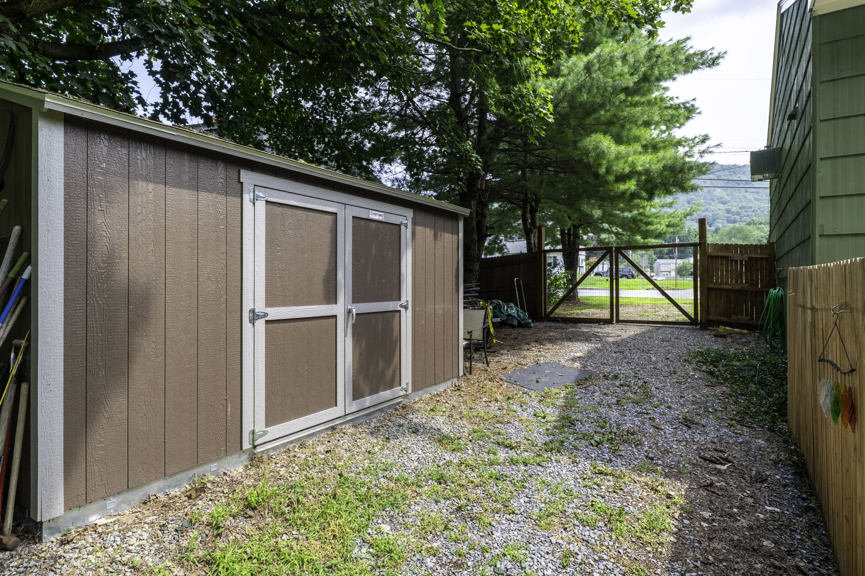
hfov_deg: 86.9
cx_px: 432
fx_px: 456
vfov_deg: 64.6
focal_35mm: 19
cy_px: 288
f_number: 8
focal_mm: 19
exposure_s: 1/1250
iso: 320
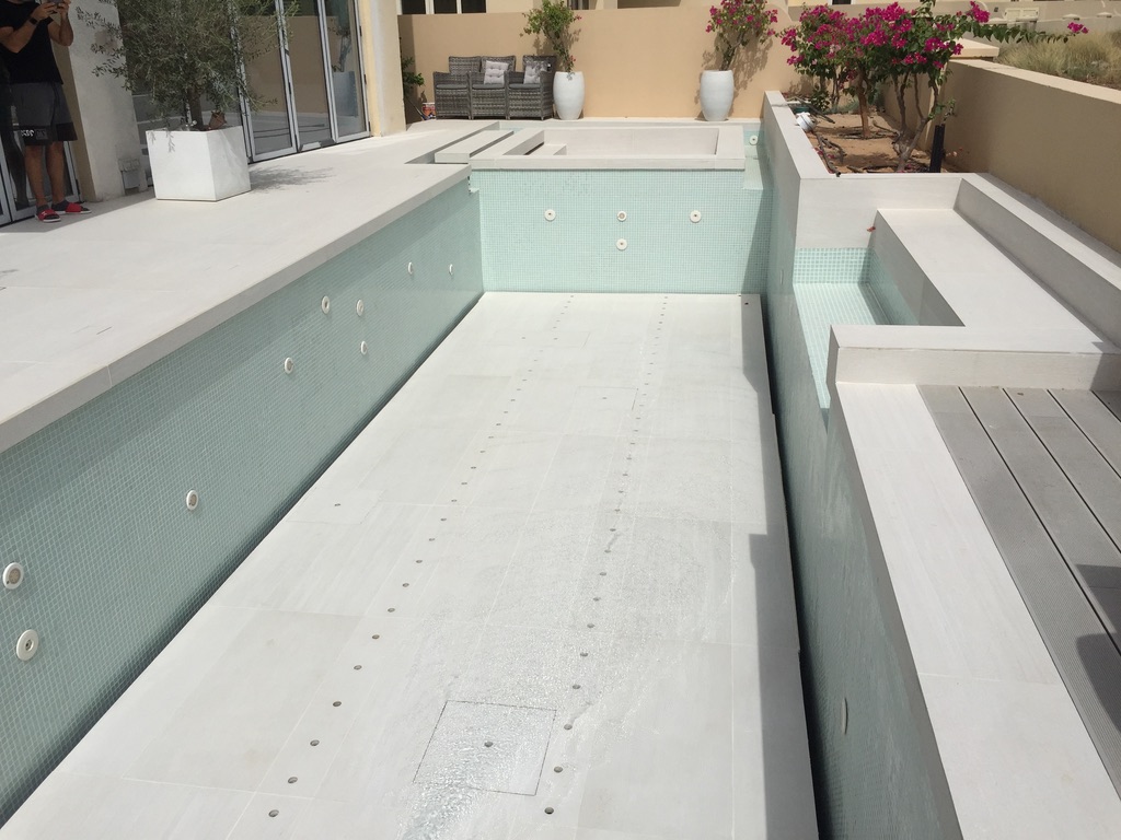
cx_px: 560
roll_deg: -0.7
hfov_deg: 61.7
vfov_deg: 48.2
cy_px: 420
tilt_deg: -21.0
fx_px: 939
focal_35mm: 29
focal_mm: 4.15
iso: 32
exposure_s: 1/6623
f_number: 2.2
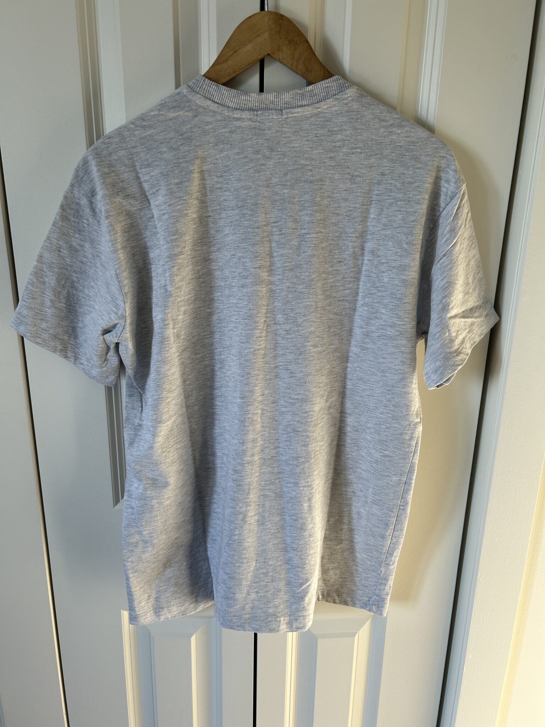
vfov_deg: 67.3
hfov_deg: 53.1
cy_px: 364
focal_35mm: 26
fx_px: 546
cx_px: 272
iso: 40
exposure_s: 1/155
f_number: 1.5
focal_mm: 5.7
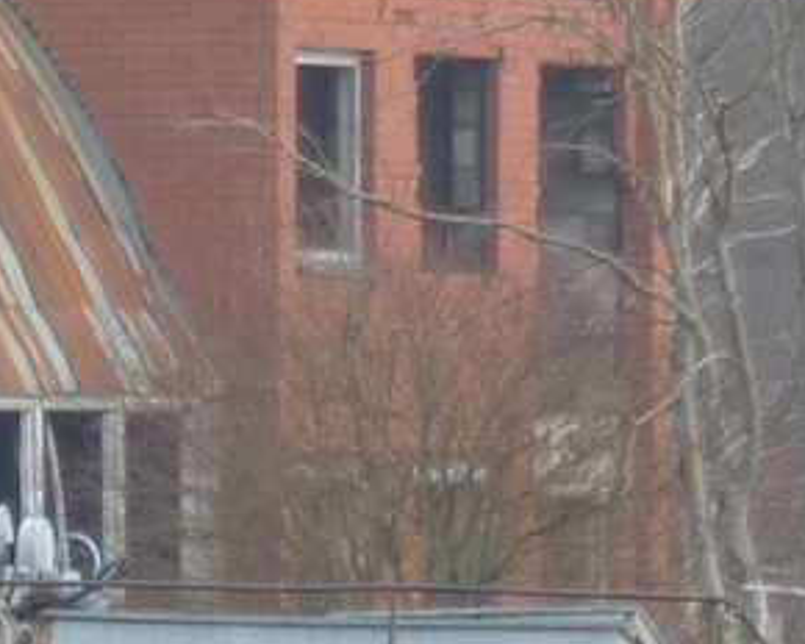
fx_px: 33355
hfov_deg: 1.4
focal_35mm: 1400
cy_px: 514
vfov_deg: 1.1
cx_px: -985
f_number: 4.7
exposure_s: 1/125
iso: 80
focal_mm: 42.6
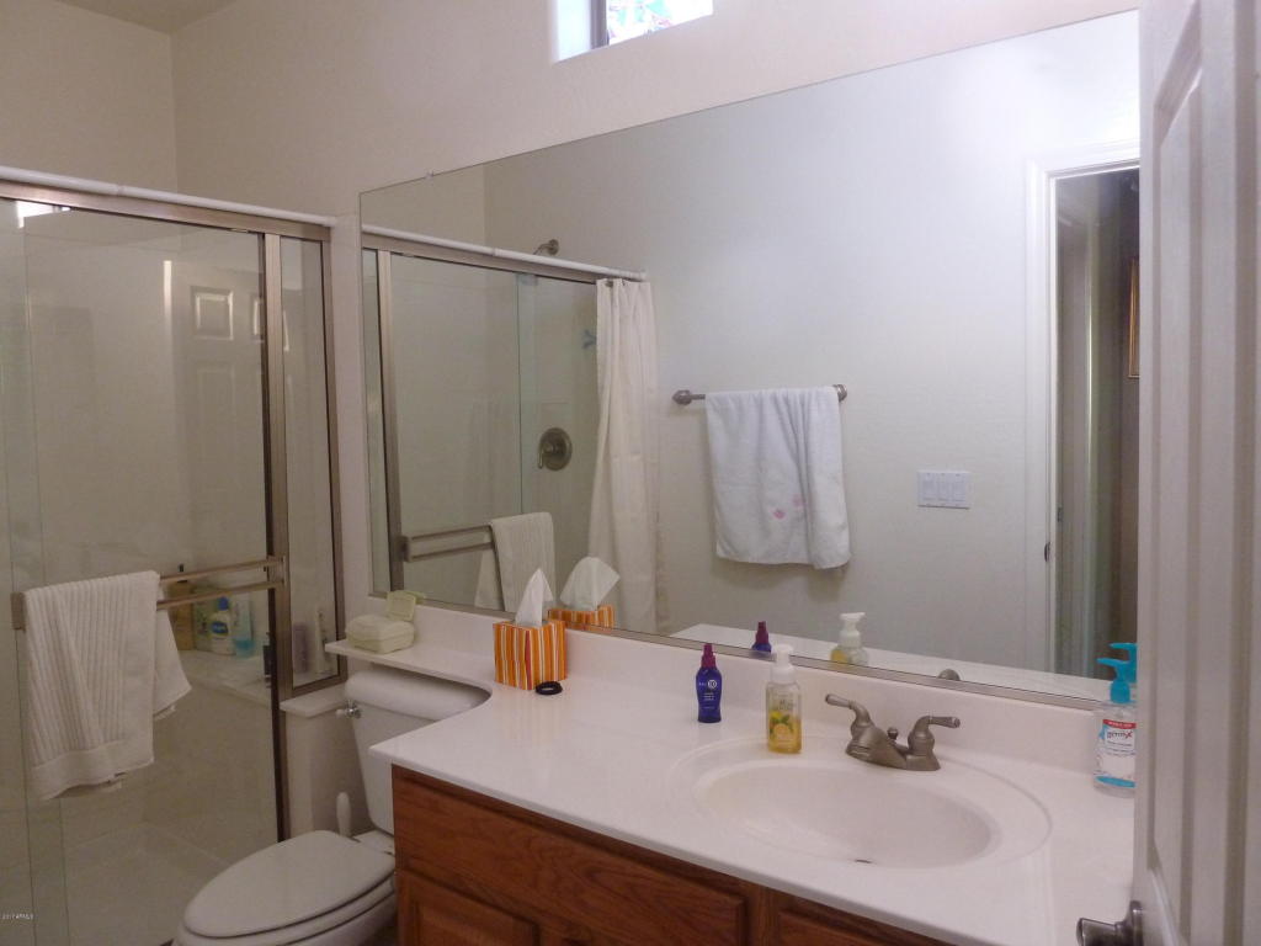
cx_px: 630
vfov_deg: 54.9
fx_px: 911
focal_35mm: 25
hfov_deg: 69.4
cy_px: 473
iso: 400
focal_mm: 4.1
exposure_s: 1/25
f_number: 3.3
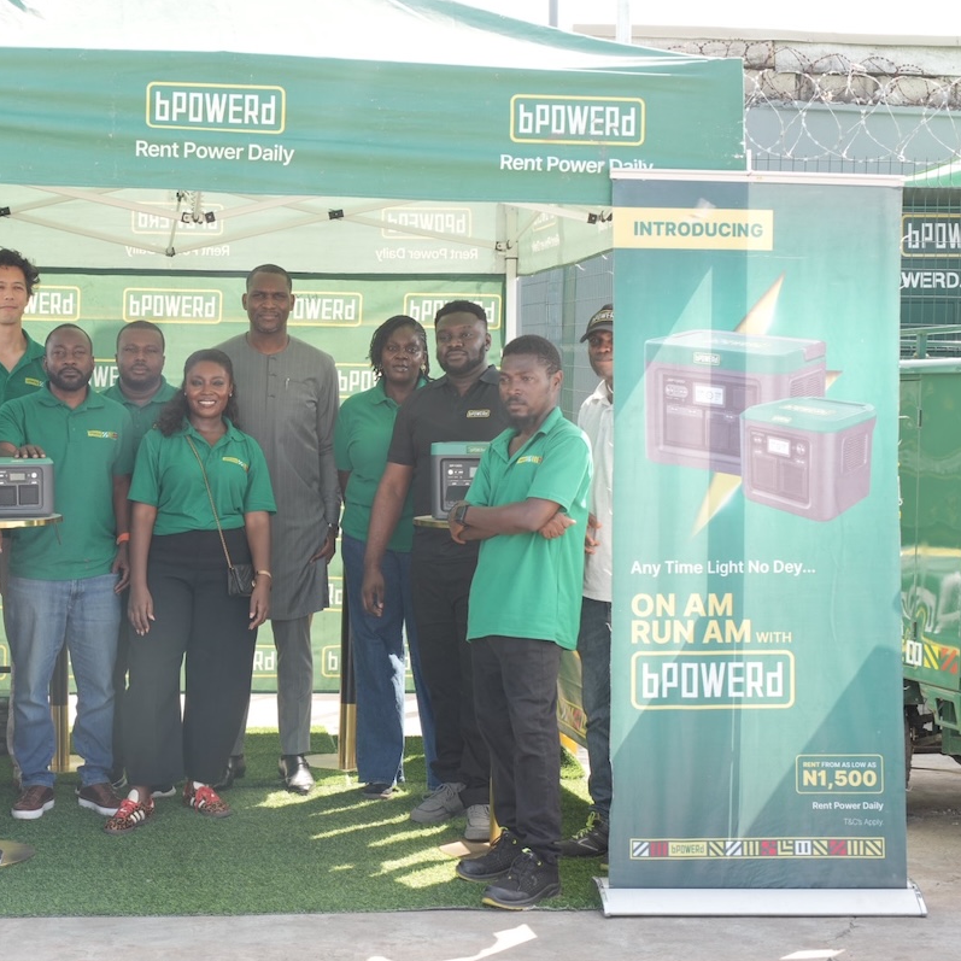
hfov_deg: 26.6
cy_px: 479
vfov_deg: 26.9
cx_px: 268
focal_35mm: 64
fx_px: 2010
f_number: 7.1
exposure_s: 1/125
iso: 320
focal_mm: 50
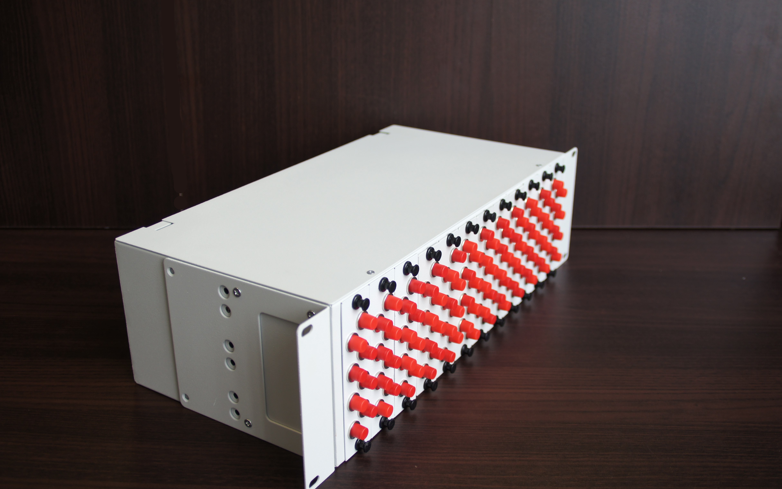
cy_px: 256
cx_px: 390
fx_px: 789
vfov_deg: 34.4
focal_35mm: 37
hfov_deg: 52.7
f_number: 3.5
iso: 125
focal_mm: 24
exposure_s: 1/40
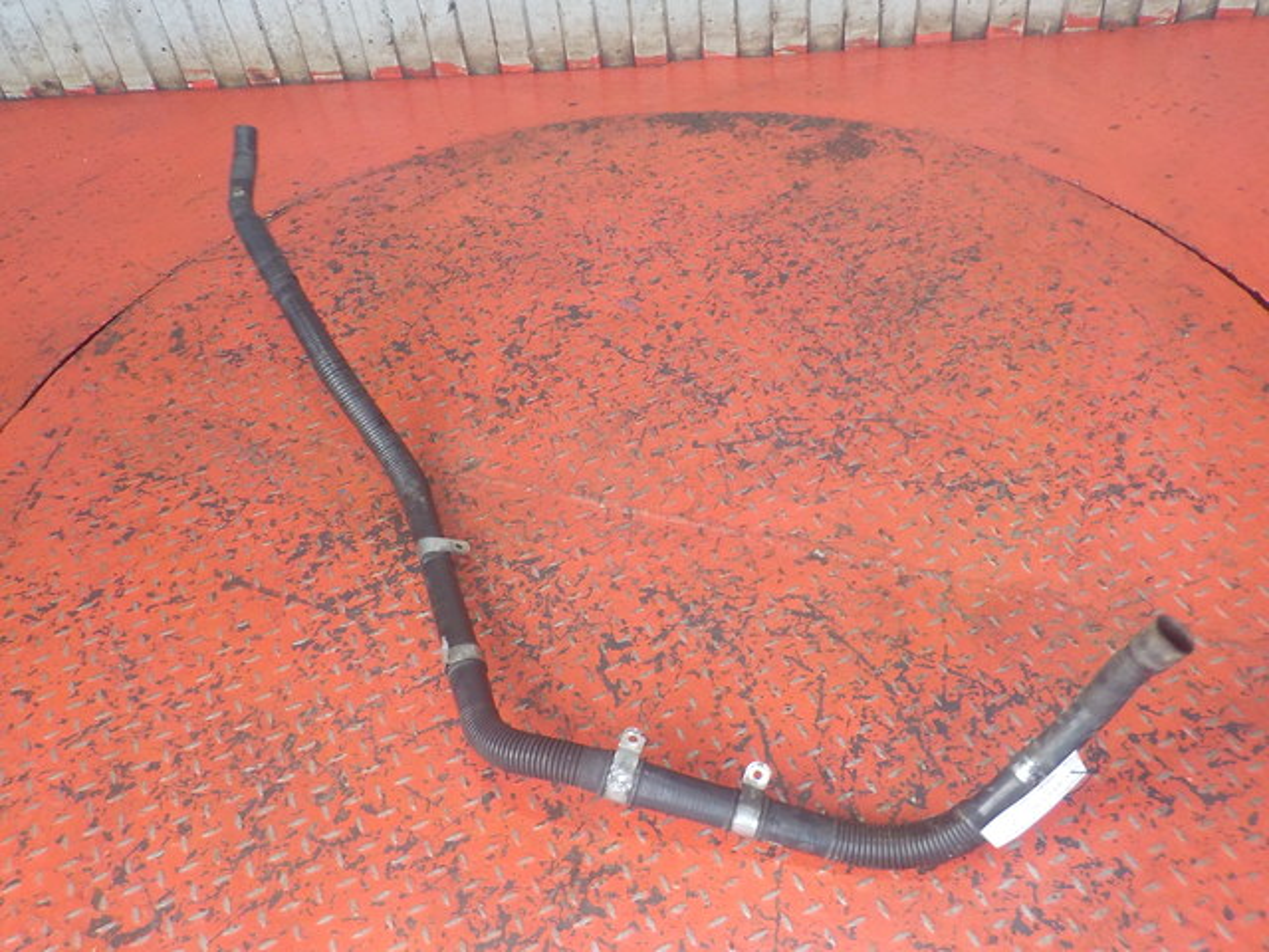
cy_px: 476
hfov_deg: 60.0
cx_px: 634
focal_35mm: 30
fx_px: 1100
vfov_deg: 46.8
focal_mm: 4.1
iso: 250
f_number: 3.3
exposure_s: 1/30
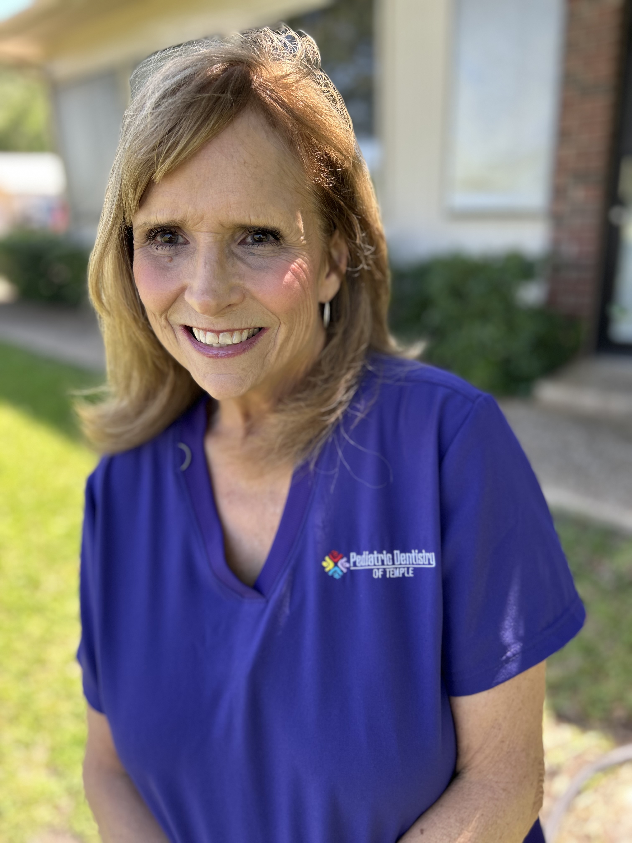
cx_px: 316
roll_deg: +1.8
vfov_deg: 67.3
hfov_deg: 53.1
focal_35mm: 26
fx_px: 633
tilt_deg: -17.9
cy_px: 422
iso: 50
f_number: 1.5
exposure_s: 1/404
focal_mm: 5.7
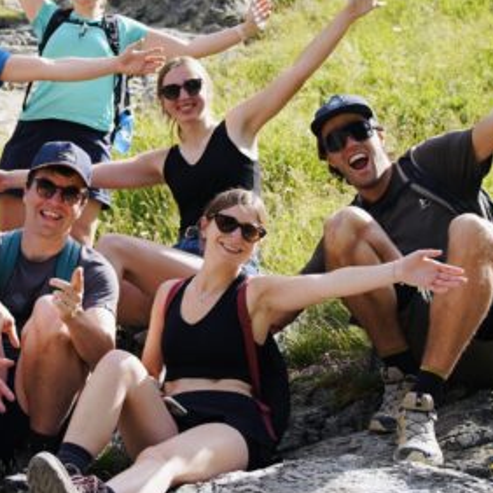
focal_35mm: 108
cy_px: 24
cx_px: -88
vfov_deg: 15.9
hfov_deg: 15.6
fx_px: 1740
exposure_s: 1/400
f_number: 4.5
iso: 100
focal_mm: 35
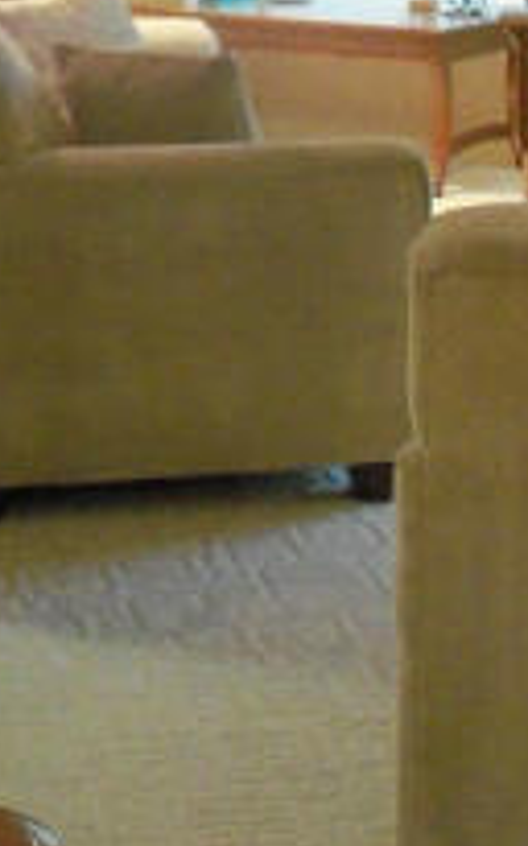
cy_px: -66
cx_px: 66
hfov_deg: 11.2
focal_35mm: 116
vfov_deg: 17.4
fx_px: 2673
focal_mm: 6.3
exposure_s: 1/20
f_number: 3
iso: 400
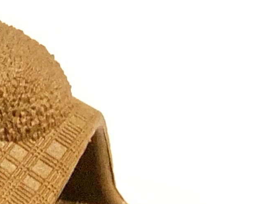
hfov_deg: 6.1
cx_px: -209
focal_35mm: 319
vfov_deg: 4.7
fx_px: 2498
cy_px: 156
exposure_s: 1/8
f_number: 2.4
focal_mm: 6
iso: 160
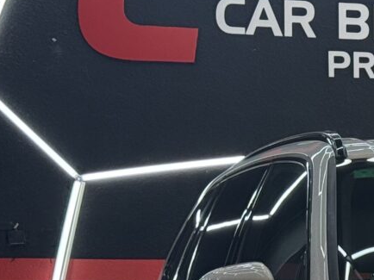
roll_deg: +0.0
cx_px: 653
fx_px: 1911
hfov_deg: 10.6
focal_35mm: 177
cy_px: 367
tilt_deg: -1.4
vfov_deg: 8.3
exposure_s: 1/394
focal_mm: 6.76
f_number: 1.78
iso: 100
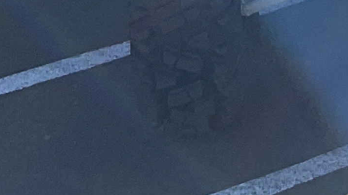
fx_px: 1651
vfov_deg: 6.0
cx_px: 491
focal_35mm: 179
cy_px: -493
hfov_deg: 11.6
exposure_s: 1/749
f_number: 1.8
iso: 16
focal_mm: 3
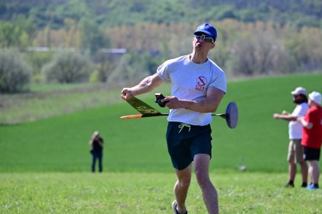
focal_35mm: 231
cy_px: 120
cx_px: 178
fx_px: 2065
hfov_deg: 8.9
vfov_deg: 5.9
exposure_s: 1/3200
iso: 800
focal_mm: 200
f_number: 5.6
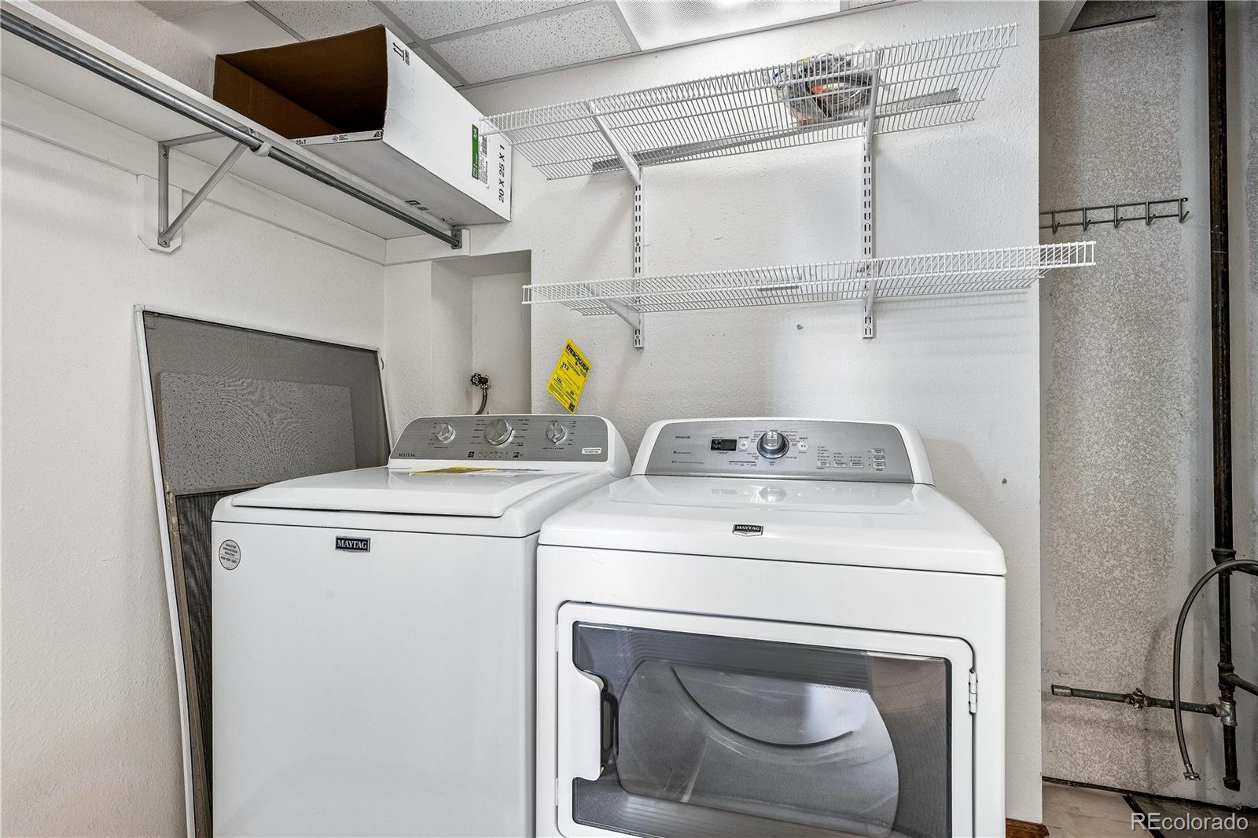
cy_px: 419
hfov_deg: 91.6
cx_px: 629
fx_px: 611
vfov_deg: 68.9
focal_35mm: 18
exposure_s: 1/3.33
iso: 400
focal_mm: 17.5
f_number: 10
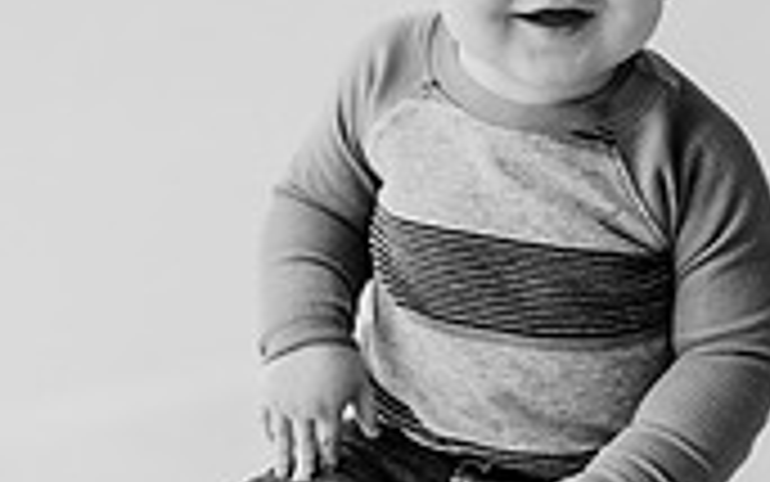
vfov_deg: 9.7
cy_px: 45
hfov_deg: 15.6
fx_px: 2813
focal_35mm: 134
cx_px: 459
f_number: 2
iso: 400
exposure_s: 1/640
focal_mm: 50
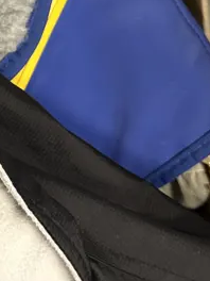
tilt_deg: -75.5
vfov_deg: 20.8
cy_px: 54
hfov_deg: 14.1
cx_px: -170
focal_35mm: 93
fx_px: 752
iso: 200
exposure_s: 1/50
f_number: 1.78
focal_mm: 6.86
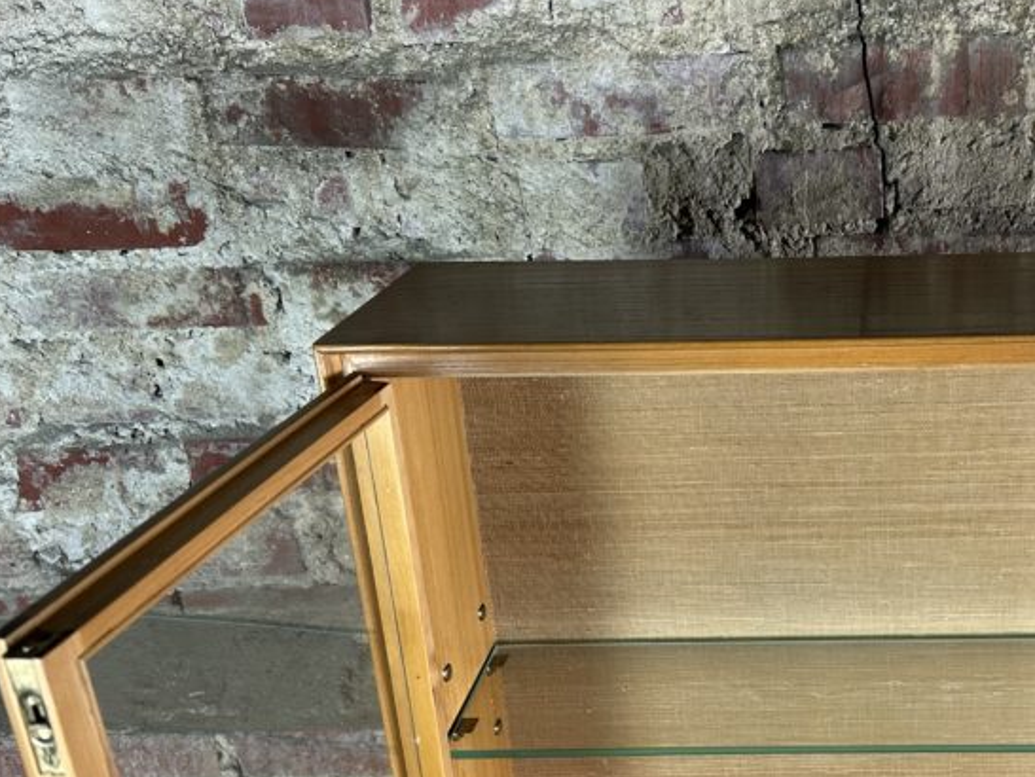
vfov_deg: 31.9
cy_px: 525
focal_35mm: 45
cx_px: 826
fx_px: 1346
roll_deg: +1.4
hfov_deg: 40.4
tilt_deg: -24.3
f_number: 1.78
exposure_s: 1/50
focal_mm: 6.86
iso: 125
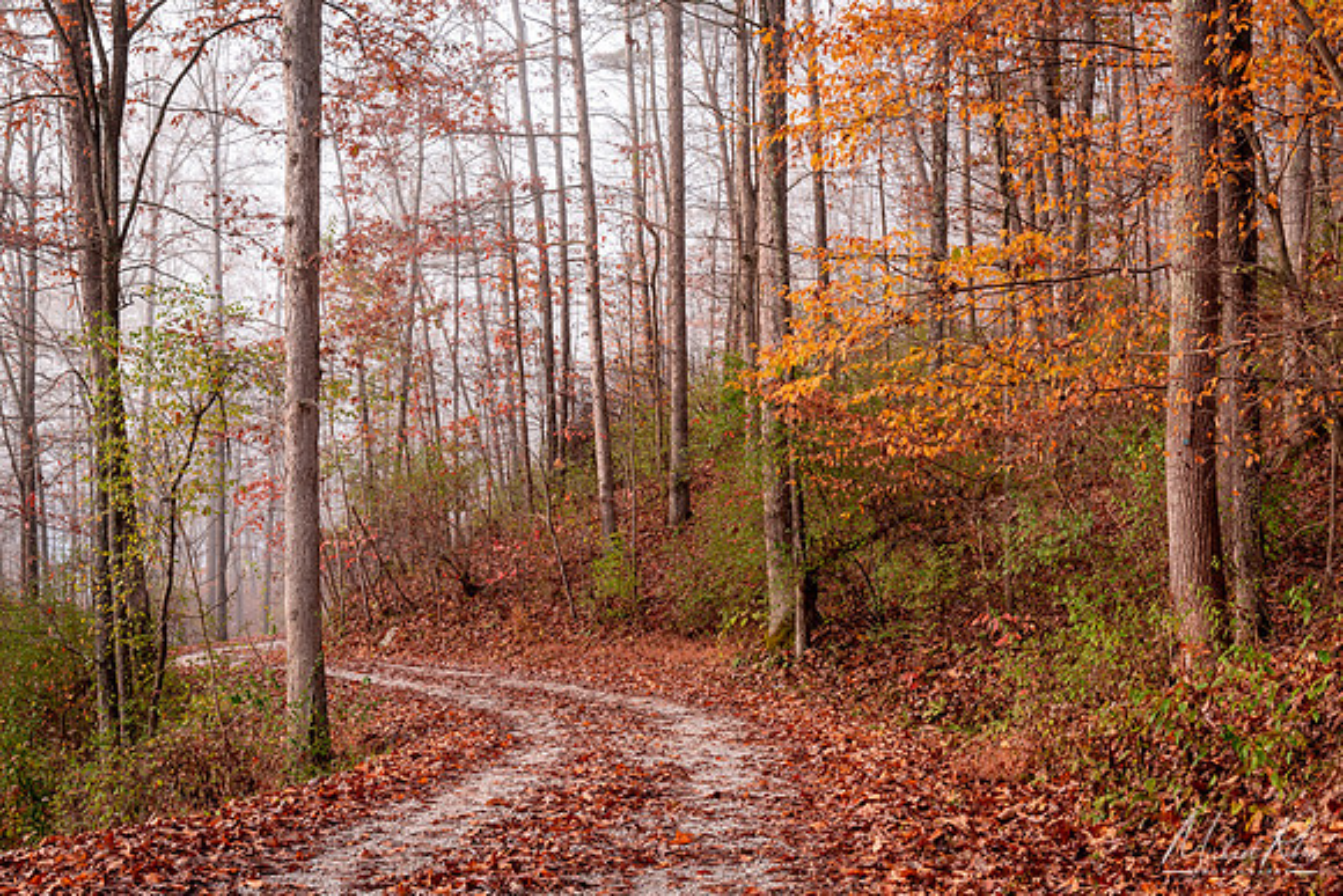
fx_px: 1866
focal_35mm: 50
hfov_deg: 39.6
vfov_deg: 27.0
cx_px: 672
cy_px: 448
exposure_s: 1/8
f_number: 13
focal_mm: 50
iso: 100
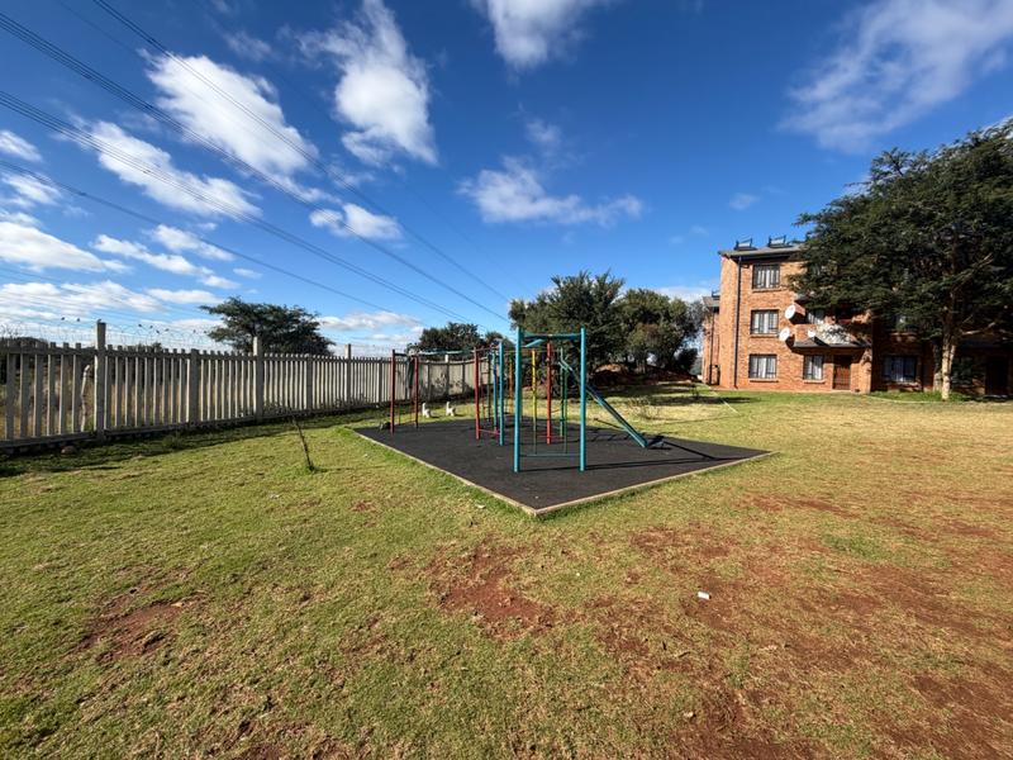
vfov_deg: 85.7
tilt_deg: -0.7
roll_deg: +1.2
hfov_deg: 102.1
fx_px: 410
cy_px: 380
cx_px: 506
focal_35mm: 14
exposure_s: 1/770
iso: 25
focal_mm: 2.22
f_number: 2.2
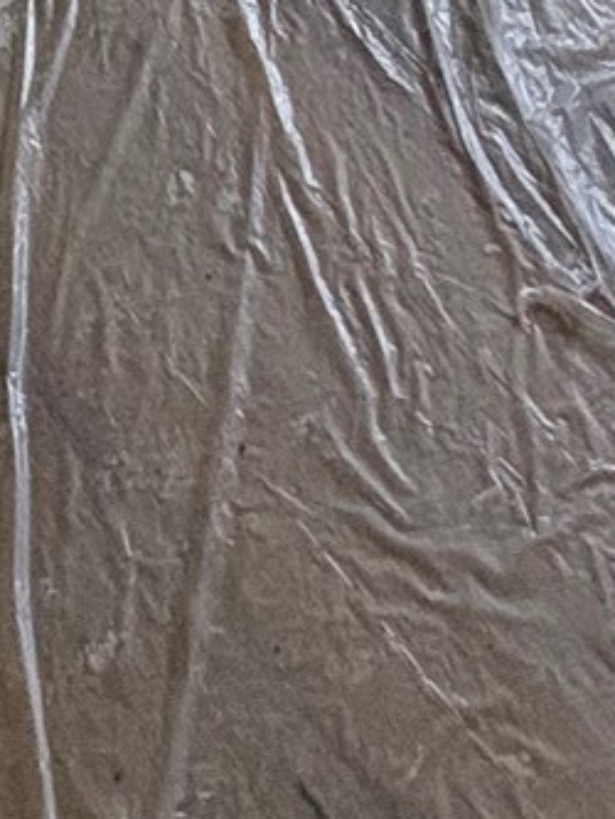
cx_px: -32
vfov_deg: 13.9
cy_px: -1259
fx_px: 2036
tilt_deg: -11.5
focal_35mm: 86
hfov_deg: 16.7
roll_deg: -1.5
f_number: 2.2
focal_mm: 2.22
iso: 250
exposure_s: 1/82
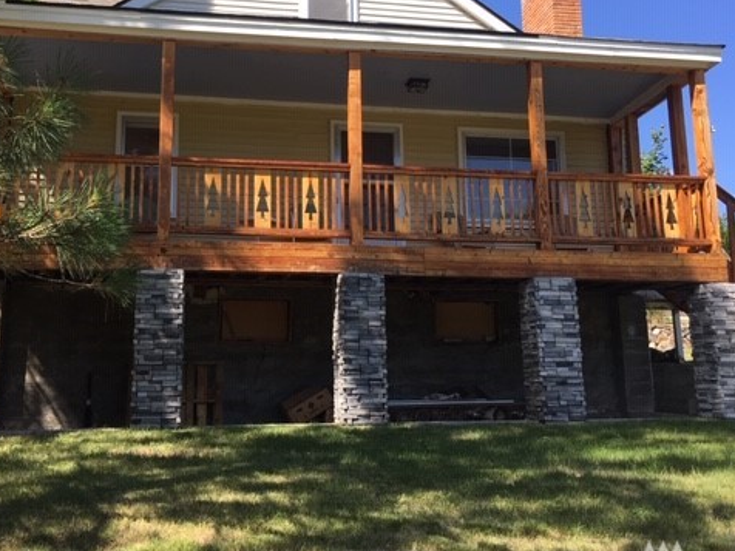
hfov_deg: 47.8
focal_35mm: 39
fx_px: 828
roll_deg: -0.8
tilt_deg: +12.8
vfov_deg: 36.7
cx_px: 326
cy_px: 218
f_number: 2.2
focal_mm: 4.15
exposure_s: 1/668
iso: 25
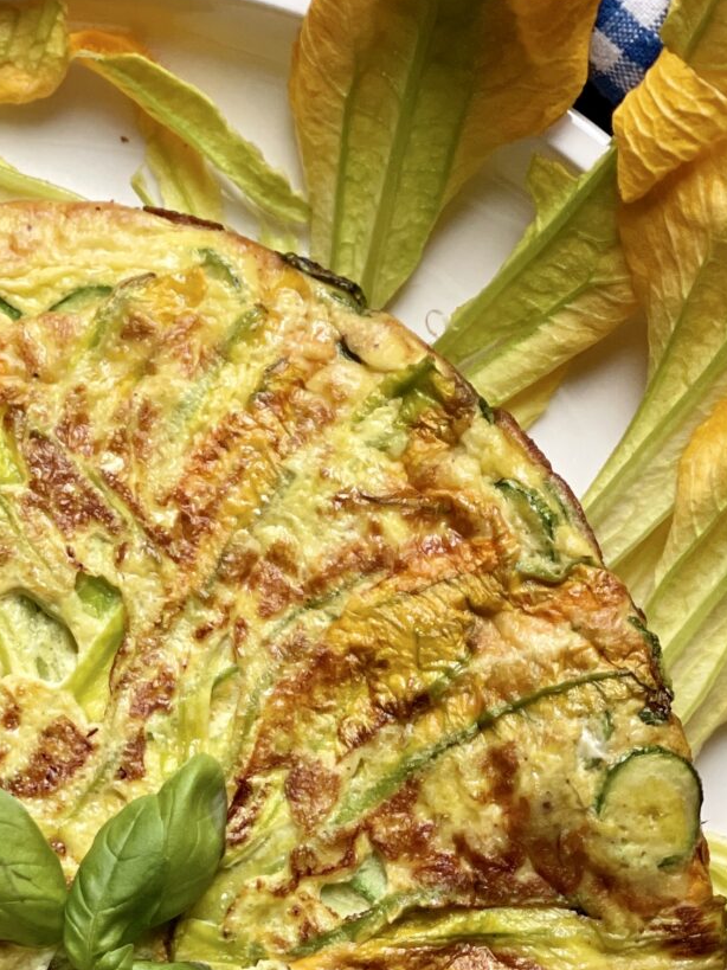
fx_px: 4482
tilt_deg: -86.8
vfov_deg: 12.3
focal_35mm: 160
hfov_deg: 9.3
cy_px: 837
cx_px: 265
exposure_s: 1/121
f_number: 2.2
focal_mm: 7.5
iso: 100
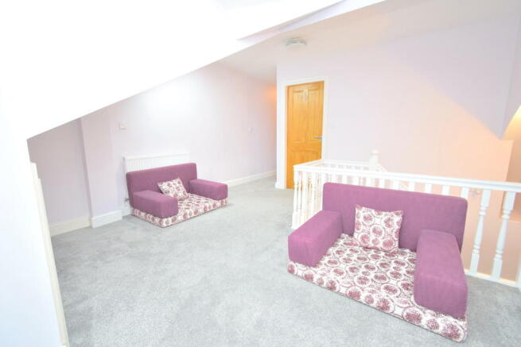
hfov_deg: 100.4
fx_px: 217
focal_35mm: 15
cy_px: 174
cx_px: 260
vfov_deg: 77.4
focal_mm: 10
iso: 1100
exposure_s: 1/60
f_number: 4.5
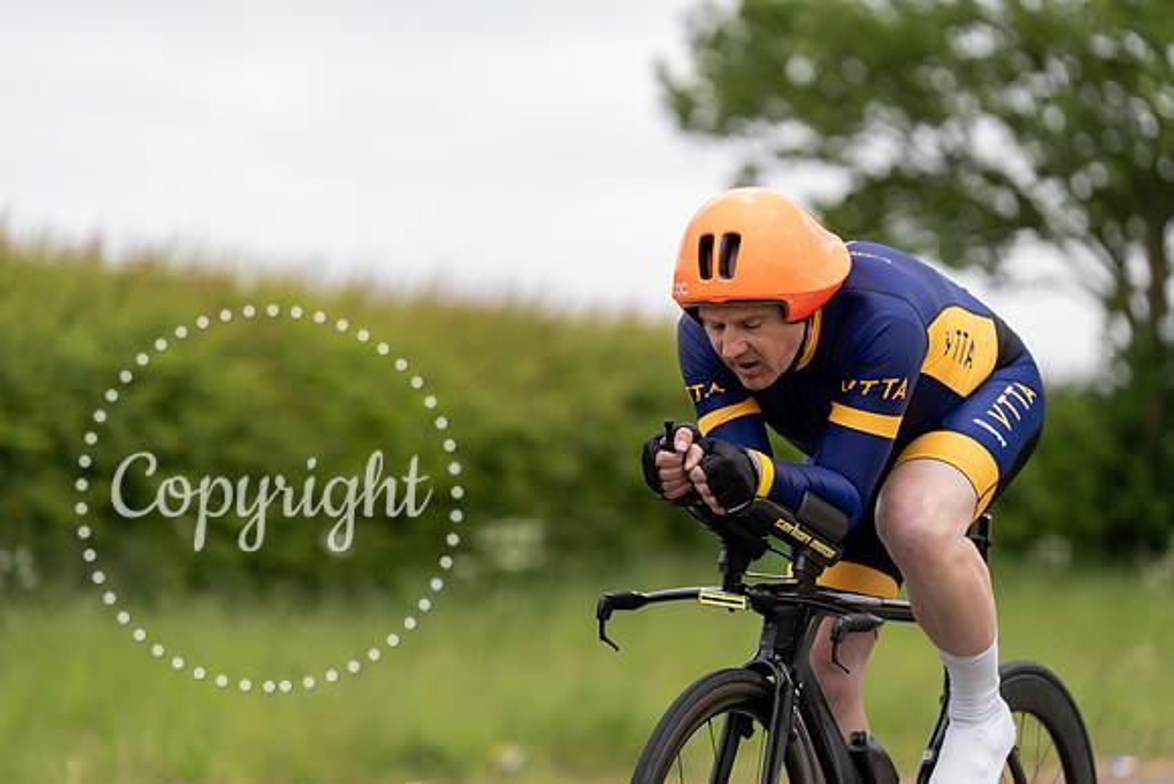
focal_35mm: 154
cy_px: 392
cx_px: 587
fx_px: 5023
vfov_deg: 8.9
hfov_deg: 13.3
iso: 160
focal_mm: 154
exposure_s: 1/1250
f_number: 3.2
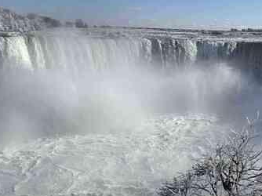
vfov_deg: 31.5
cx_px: 204
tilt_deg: -12.1
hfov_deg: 39.9
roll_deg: -1.0
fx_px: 348
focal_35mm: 46
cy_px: 107
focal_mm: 6.86
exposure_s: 1/12048
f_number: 1.78
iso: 80
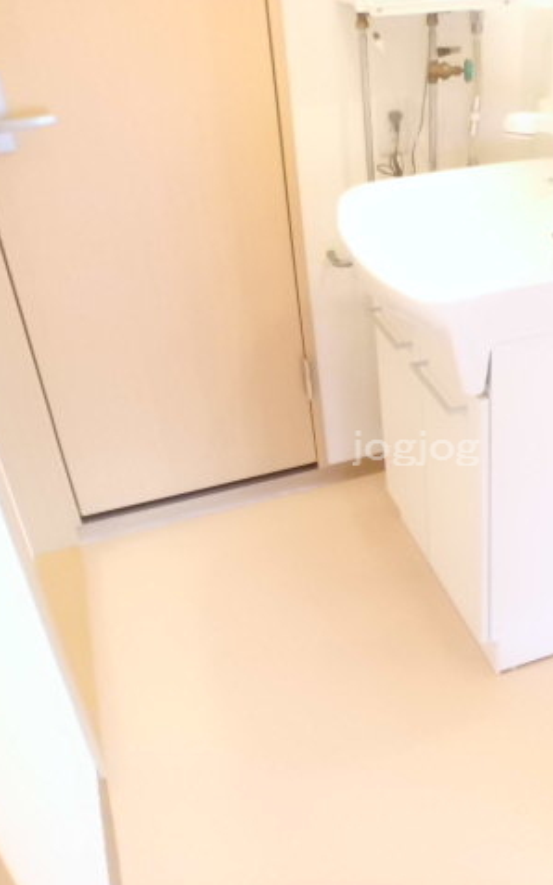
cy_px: 443
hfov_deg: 33.7
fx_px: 892
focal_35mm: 37
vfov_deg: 52.8
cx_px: 421
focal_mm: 4.7
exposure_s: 1/13
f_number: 2.8
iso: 400
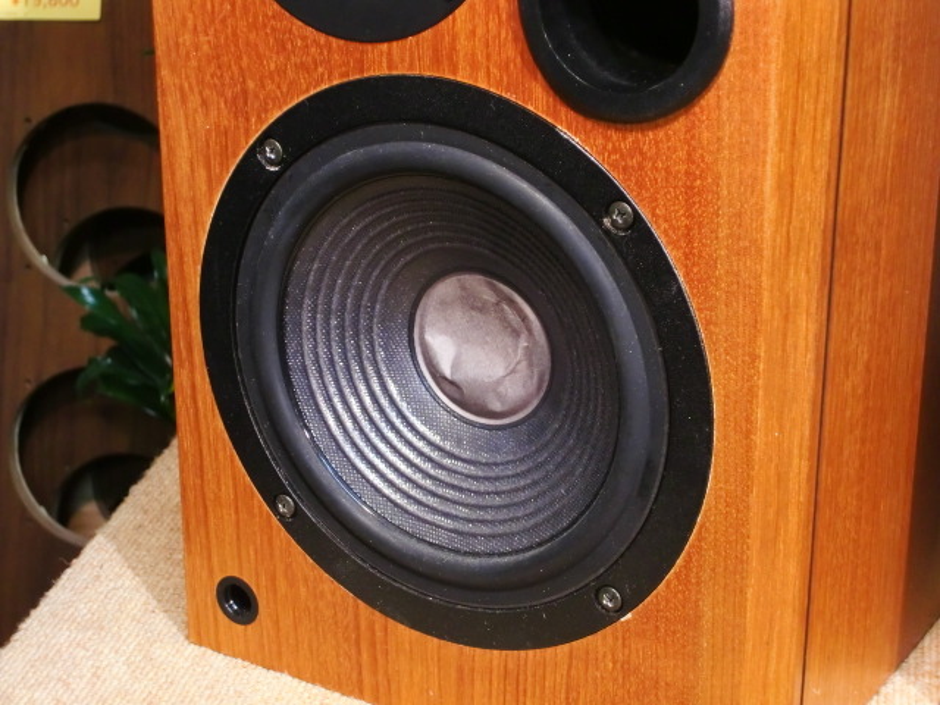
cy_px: 352
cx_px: 470
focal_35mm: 79
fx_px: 2145
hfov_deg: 24.7
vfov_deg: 18.7
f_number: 4.6
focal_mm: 13.9
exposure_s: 1/15
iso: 400
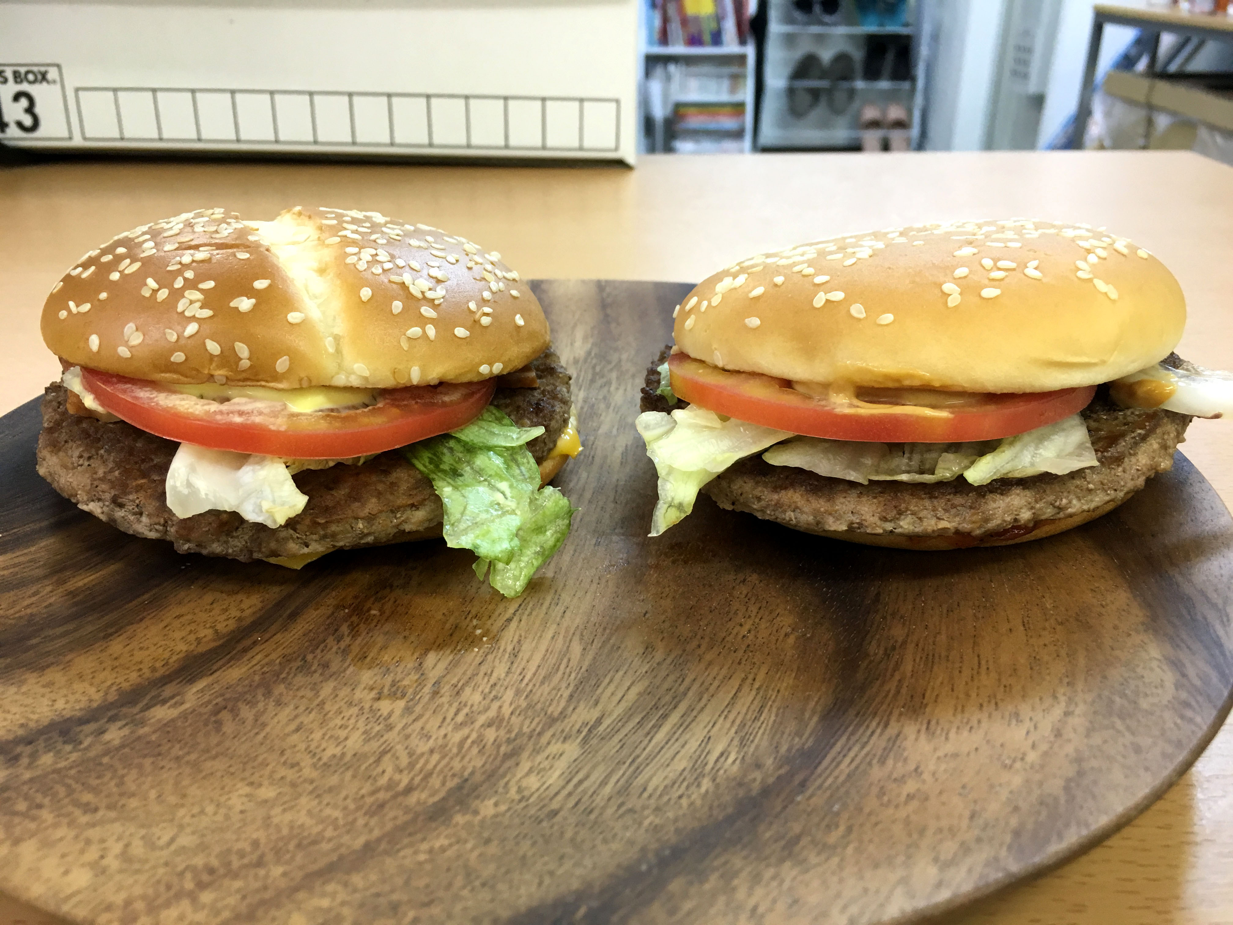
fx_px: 1033
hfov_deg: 61.7
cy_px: 462
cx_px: 616
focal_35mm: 29
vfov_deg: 48.2
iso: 50
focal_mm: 4.15
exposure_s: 1/33
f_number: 2.2
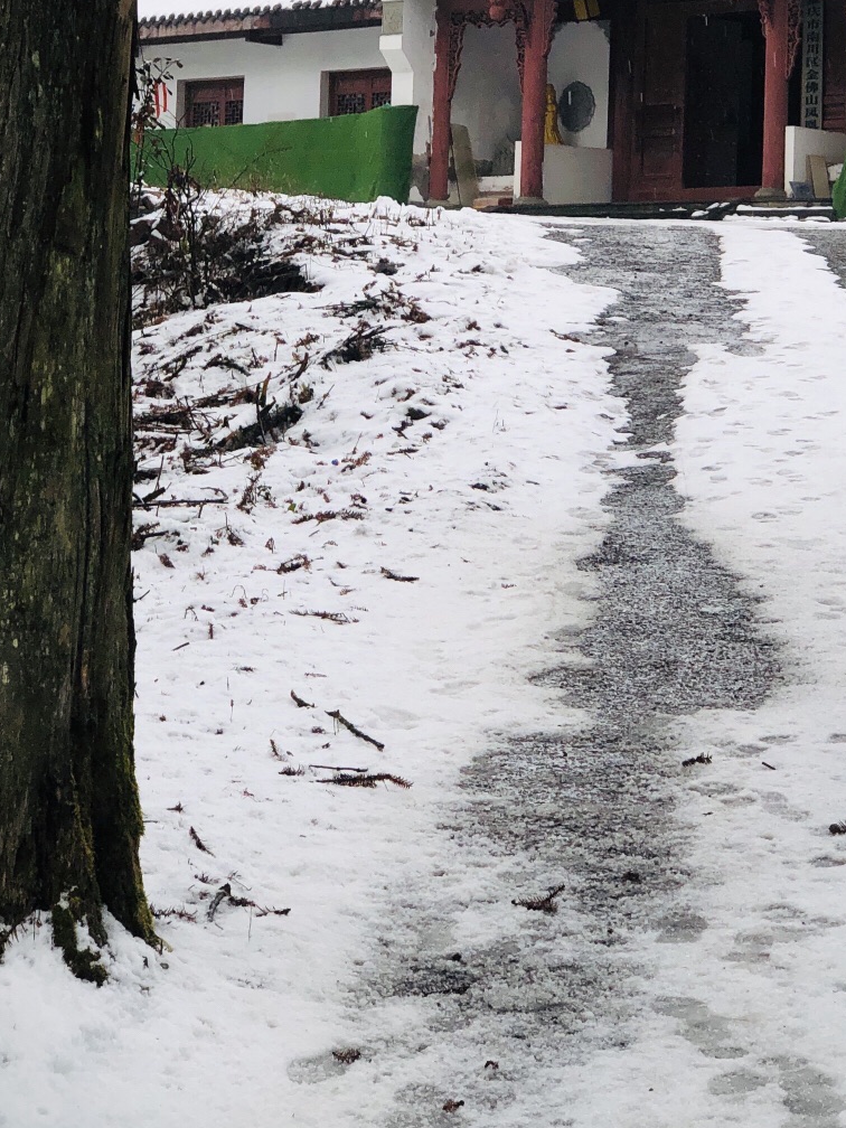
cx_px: 595
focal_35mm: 104
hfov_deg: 14.2
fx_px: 3389
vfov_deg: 18.7
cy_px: 242
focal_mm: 6
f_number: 2.4
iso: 16
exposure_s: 1/322
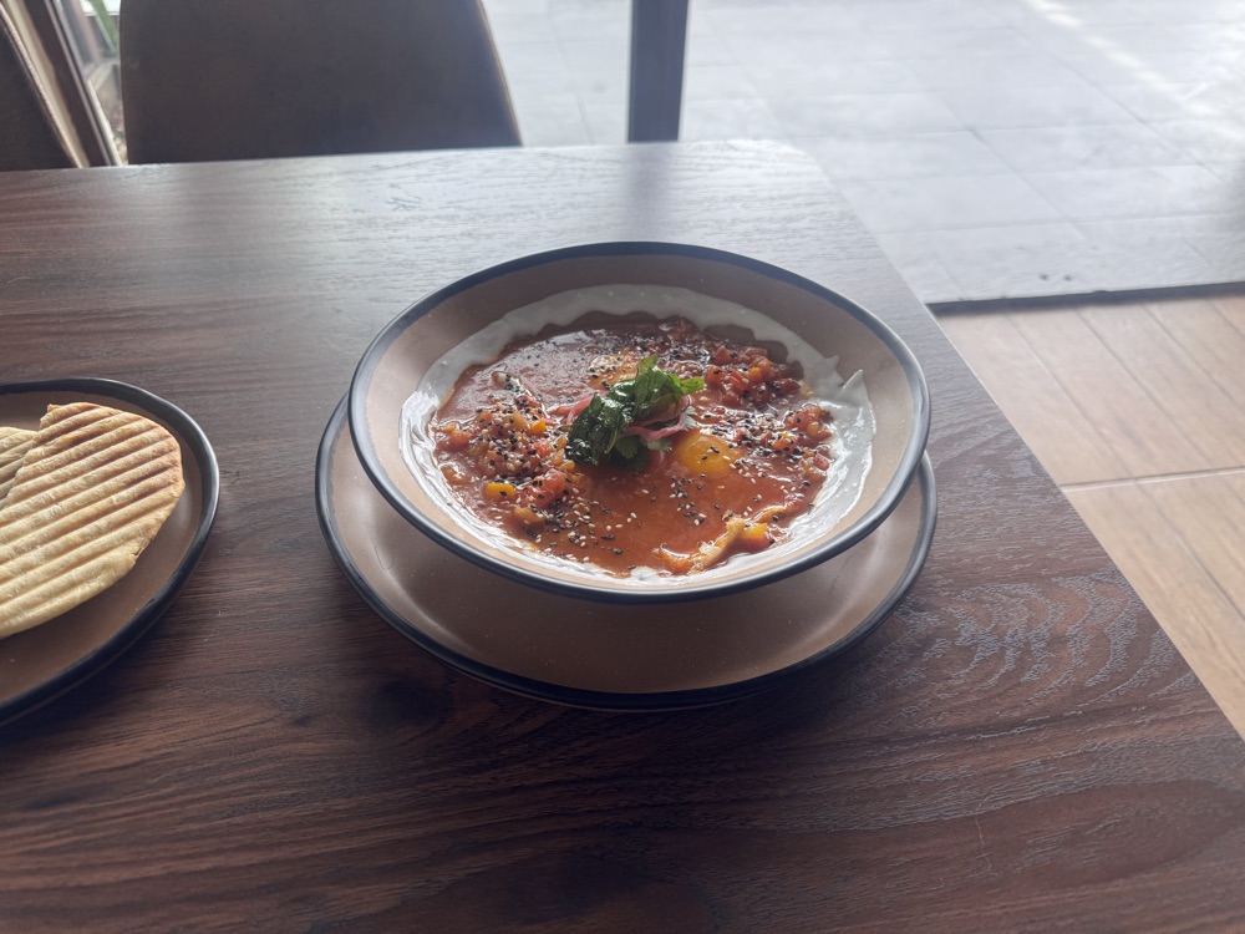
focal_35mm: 24
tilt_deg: -45.1
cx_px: 622
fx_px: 863
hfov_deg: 71.6
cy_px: 467
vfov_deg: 56.8
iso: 64
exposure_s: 1/267
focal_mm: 6.76
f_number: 1.78
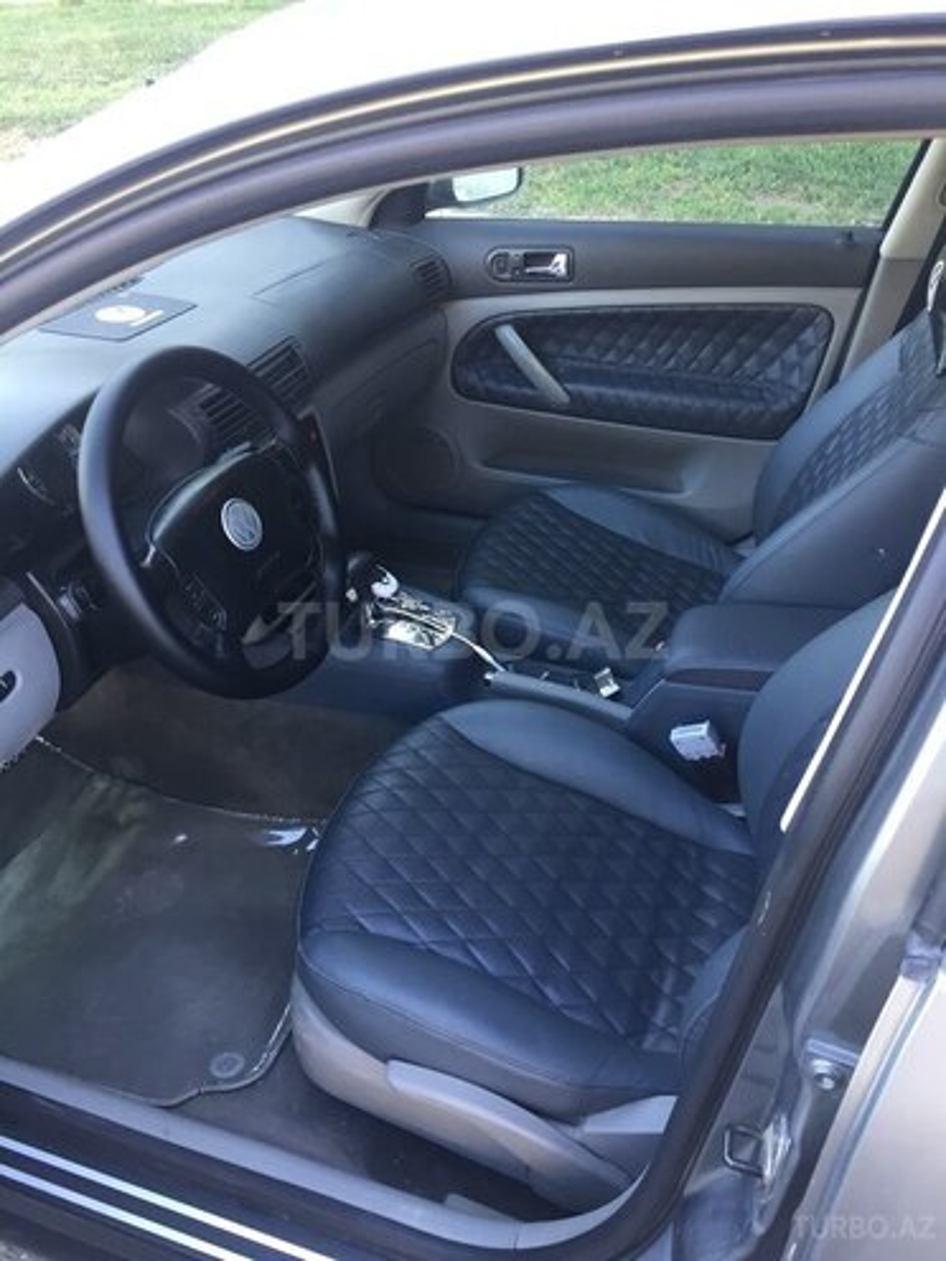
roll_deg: +0.2
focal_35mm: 29
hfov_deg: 48.2
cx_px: 473
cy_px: 630
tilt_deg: -34.0
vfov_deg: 61.7
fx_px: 1057
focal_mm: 4.15
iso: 50
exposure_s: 1/33
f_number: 2.2
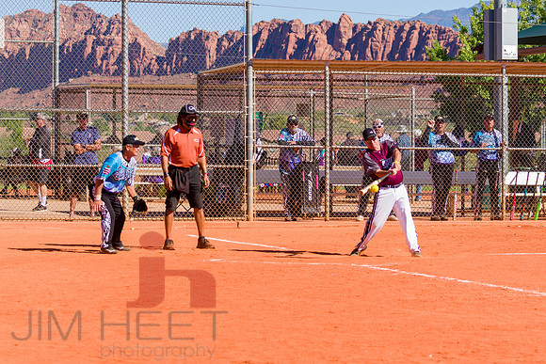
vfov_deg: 9.7
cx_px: 282
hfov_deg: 14.4
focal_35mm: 142
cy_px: 144
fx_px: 2156
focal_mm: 102
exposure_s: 1/1600
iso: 400
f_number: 6.3
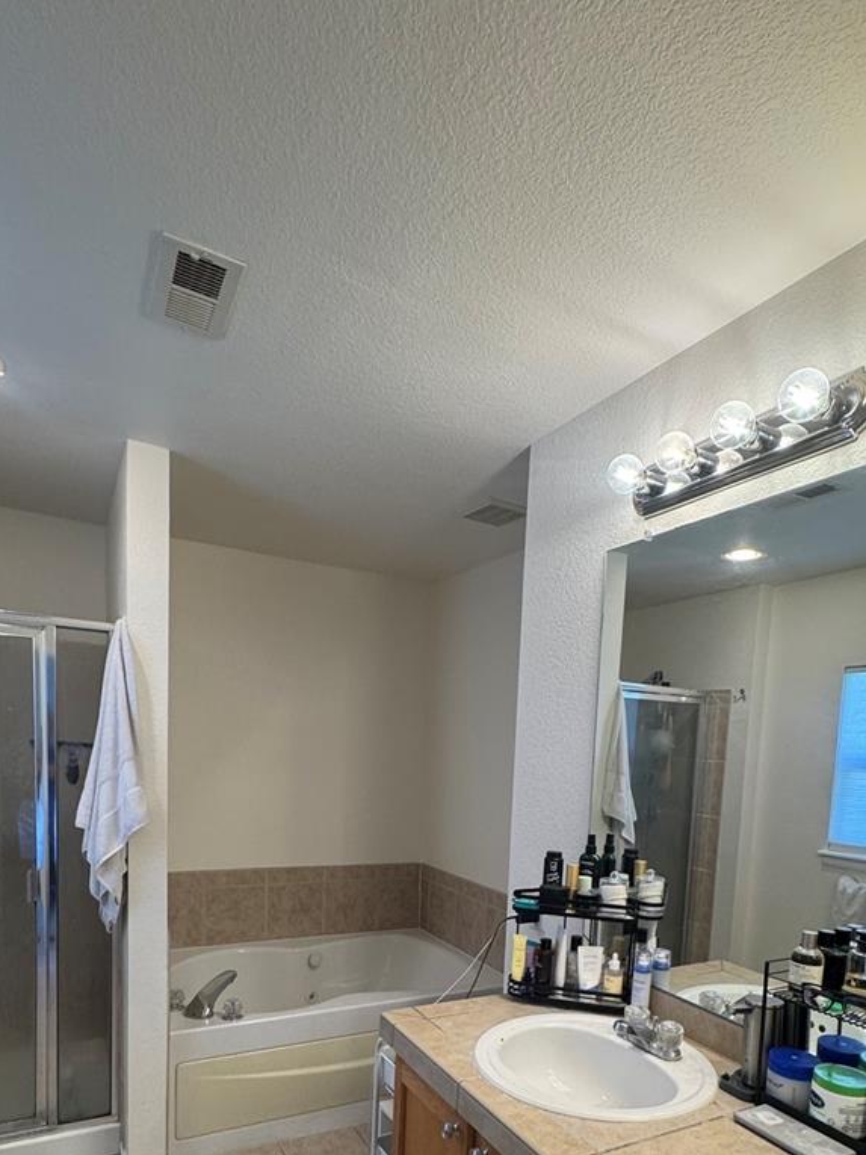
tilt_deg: -4.1
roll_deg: -3.0
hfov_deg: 60.9
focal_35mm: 22
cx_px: 482
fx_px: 734
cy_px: 822
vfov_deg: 72.6
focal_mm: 2.22
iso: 200
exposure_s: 1/120
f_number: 2.2
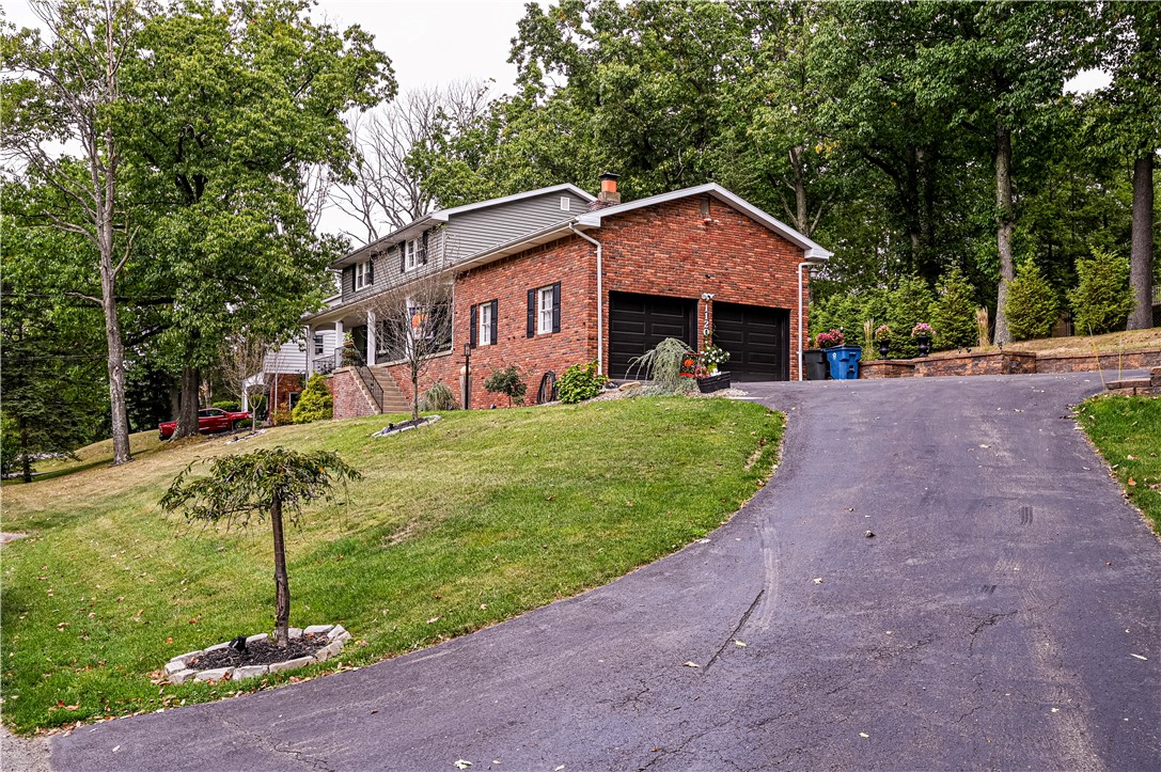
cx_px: 580
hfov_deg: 62.0
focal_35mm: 30
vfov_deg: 43.5
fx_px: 967
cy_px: 386
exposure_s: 1/250
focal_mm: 30
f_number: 6.3
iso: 200
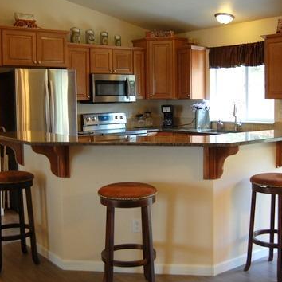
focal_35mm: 46
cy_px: 121
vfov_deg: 36.7
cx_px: 159
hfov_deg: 36.7
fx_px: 424
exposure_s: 1/50
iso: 400
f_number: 3.8
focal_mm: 20
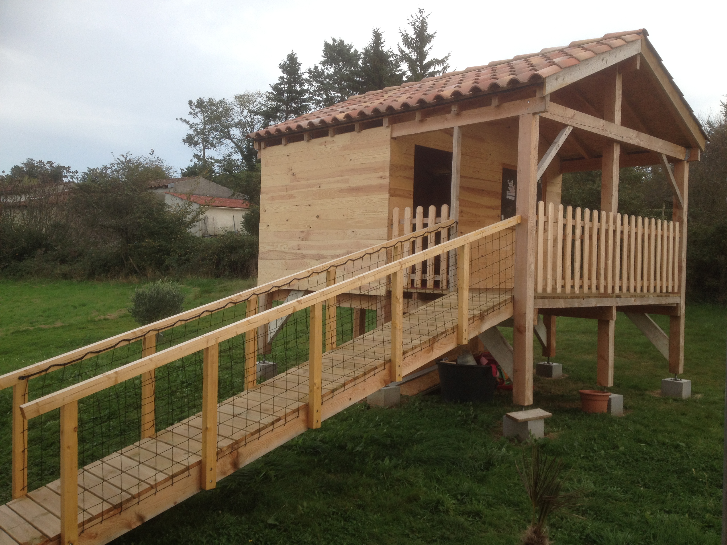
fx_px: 735
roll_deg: -2.3
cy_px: 272
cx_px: 364
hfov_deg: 52.6
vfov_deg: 40.7
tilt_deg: -3.0
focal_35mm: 35
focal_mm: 4.28
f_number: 2.4
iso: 50
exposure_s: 1/185
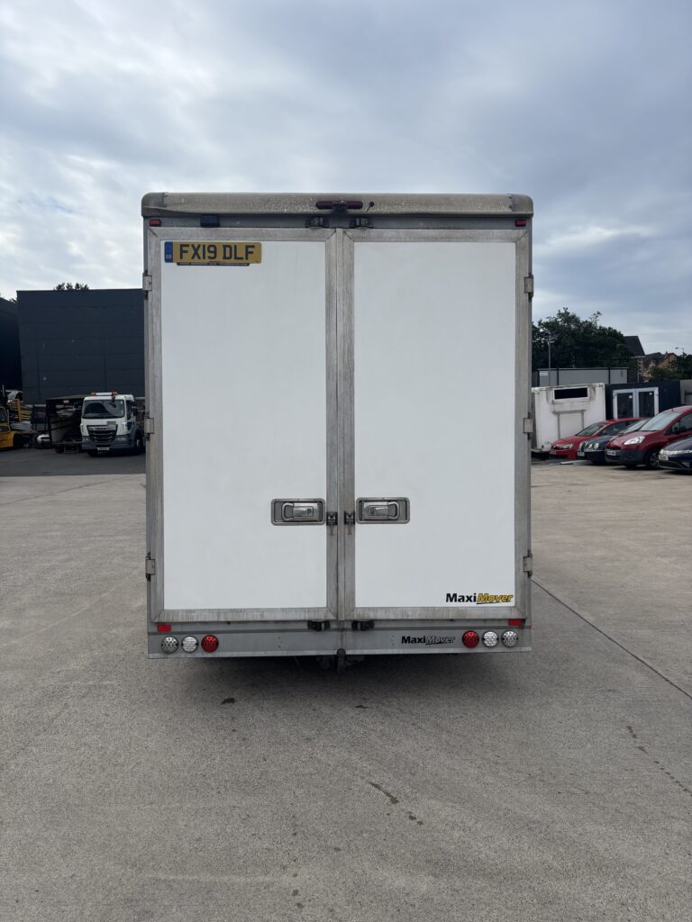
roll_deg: +1.9
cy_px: 461
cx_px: 346
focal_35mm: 26
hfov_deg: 53.1
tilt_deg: -5.0
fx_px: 693
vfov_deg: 67.3
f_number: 1.6
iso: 50
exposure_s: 1/3937
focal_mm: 5.96
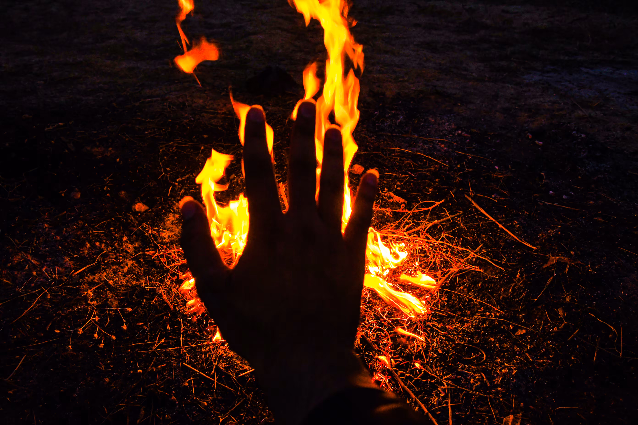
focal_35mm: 30
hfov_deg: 61.9
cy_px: 212
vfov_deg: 43.6
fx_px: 532
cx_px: 319
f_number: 6.3
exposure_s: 1/200
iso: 1000
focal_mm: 20
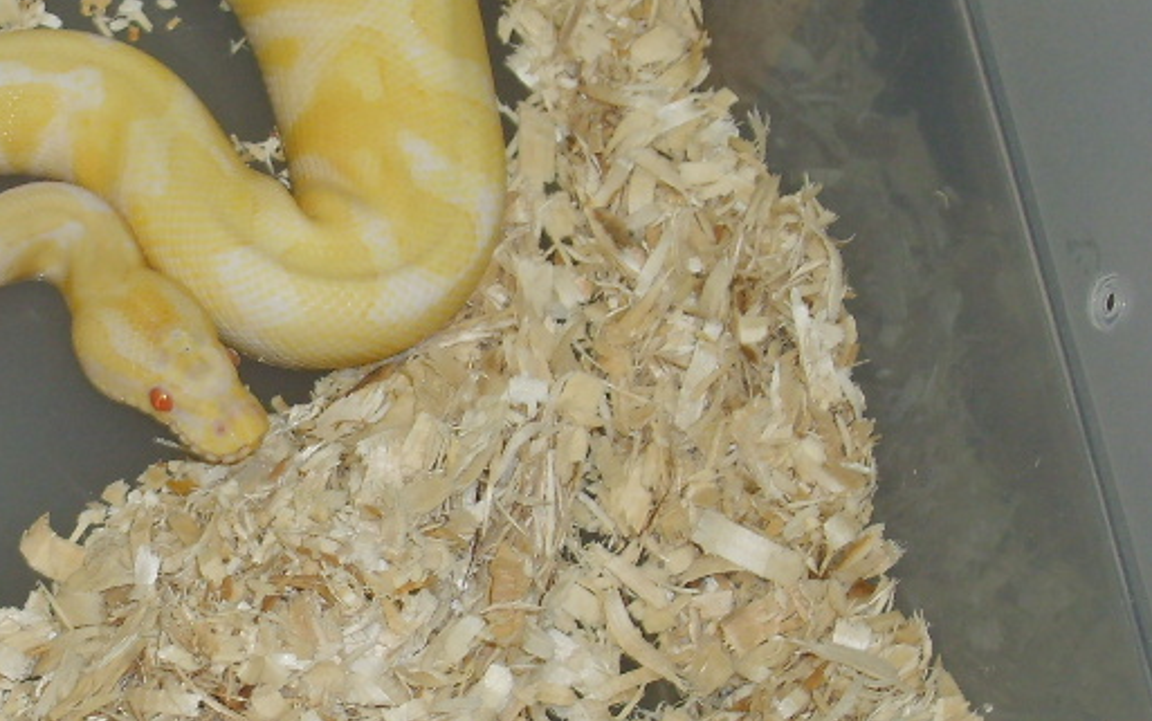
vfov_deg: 11.9
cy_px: 377
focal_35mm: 110
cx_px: 70
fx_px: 3455
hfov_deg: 18.6
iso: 100
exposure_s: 1/45
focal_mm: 8.7
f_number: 3.3
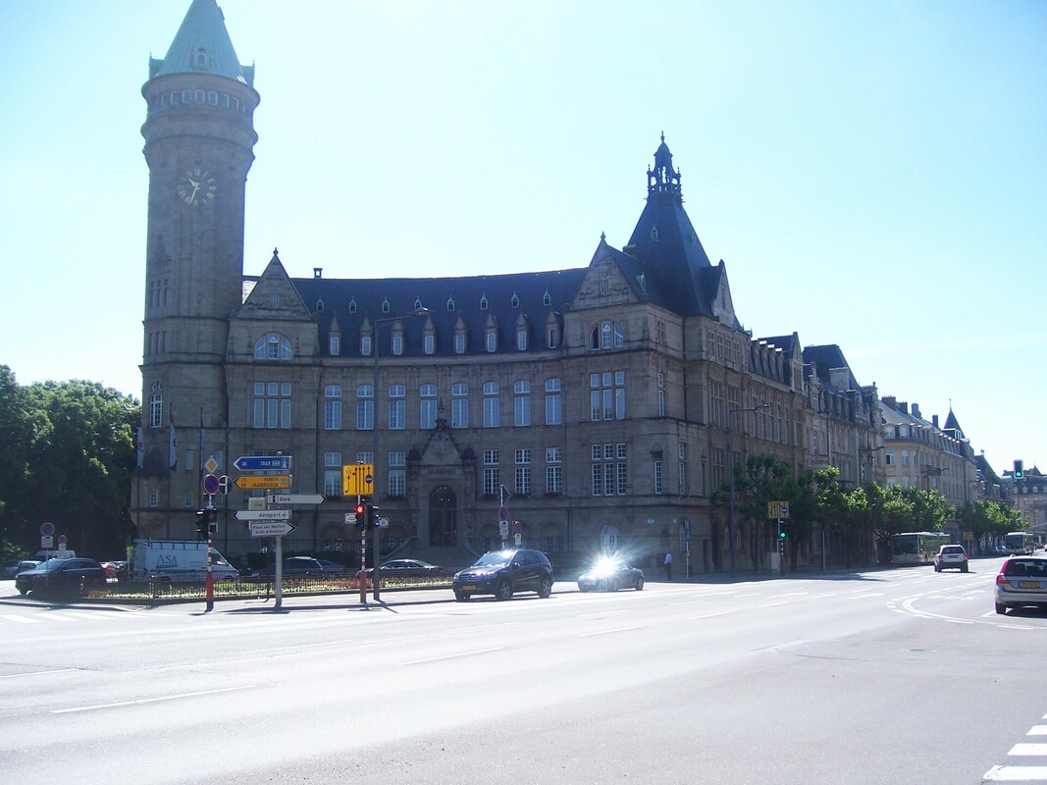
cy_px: 392
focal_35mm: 36
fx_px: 1089
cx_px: 524
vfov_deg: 39.6
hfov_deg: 51.4
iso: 80
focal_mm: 6.2
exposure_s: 1/800
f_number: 2.8
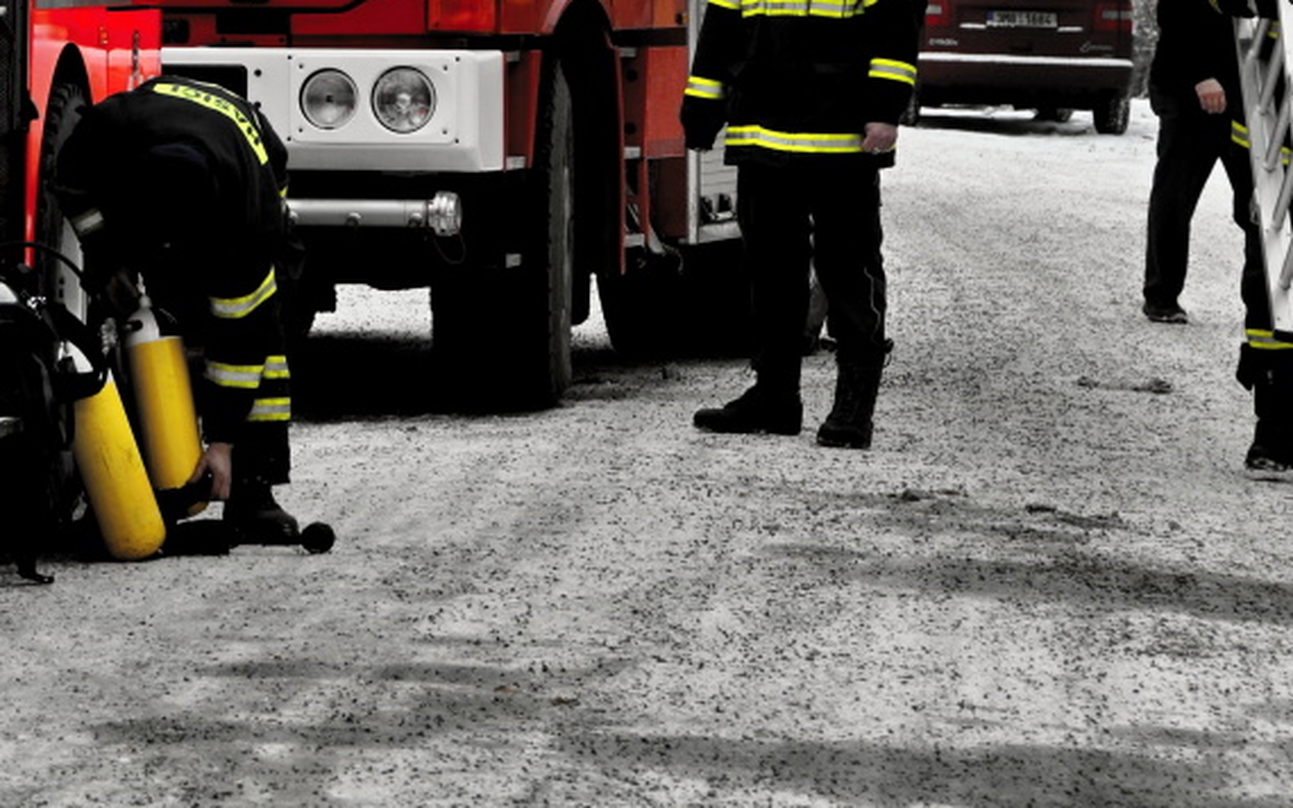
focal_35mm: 257
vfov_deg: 5.1
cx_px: 293
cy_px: -136
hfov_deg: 8.2
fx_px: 9060
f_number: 7.1
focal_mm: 75
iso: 200
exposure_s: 1/200
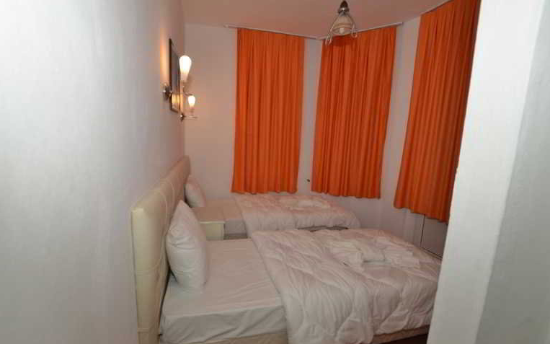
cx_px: 264
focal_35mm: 16
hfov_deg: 97.8
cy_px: 179
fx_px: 240
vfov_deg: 71.2
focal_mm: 10
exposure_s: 1/60
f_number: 4.5
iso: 160
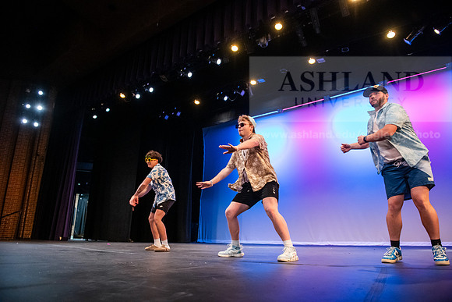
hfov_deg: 73.7
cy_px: 151
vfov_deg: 53.2
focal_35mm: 24
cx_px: 226
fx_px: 301
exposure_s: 1/320
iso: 4000
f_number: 3.2
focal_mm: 24
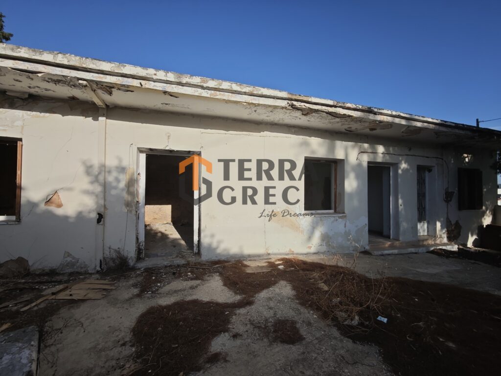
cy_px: 188
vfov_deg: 85.7
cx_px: 250
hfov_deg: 102.1
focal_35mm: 14
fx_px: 203
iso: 50
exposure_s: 1/954
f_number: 2.2
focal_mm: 2.16
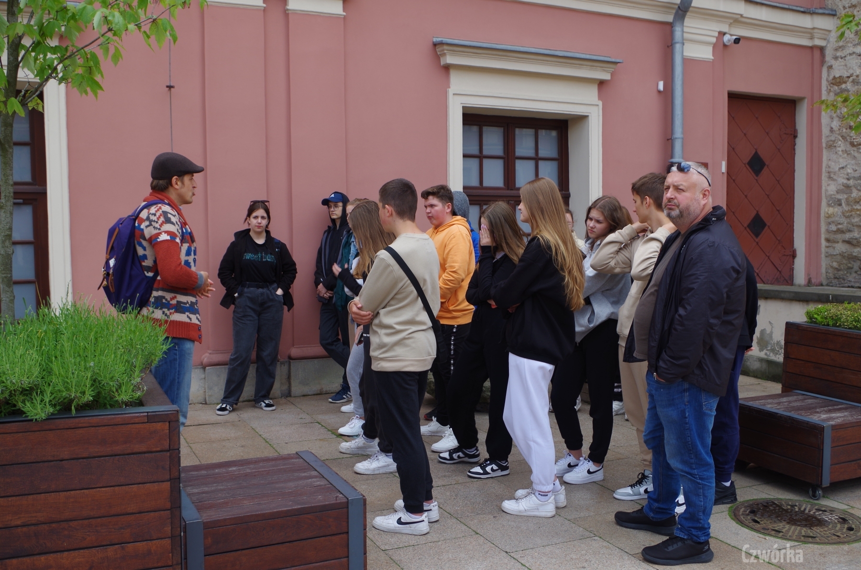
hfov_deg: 55.9
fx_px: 811
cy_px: 285
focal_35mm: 34
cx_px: 430
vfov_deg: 38.7
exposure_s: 1/125
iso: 100
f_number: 7.1
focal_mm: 23.13
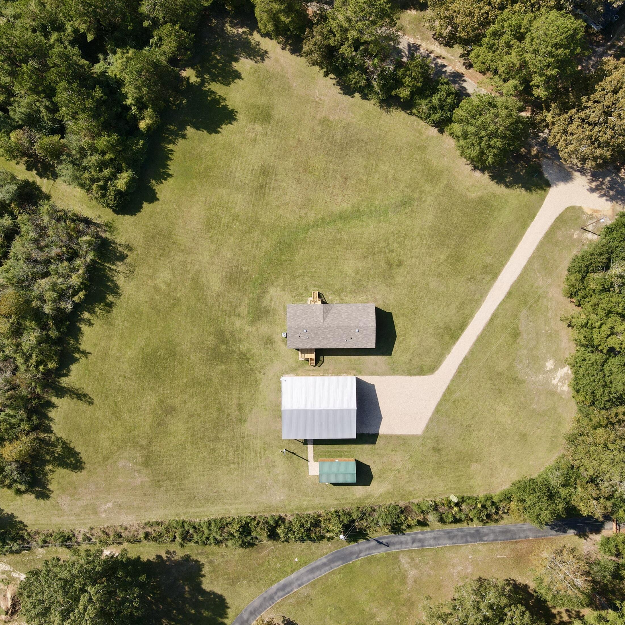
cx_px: 294
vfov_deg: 55.6
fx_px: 592
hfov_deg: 55.6
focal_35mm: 29
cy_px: 312
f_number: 2.8
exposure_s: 1/350
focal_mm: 4.5
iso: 100
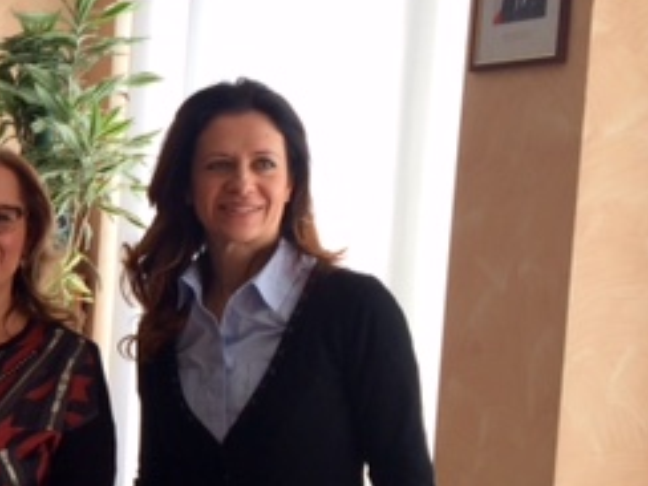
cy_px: 258
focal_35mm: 76
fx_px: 1423
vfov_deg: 19.4
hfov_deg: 23.2
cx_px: -159
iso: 32
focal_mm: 4.15
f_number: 2.2
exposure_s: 1/119
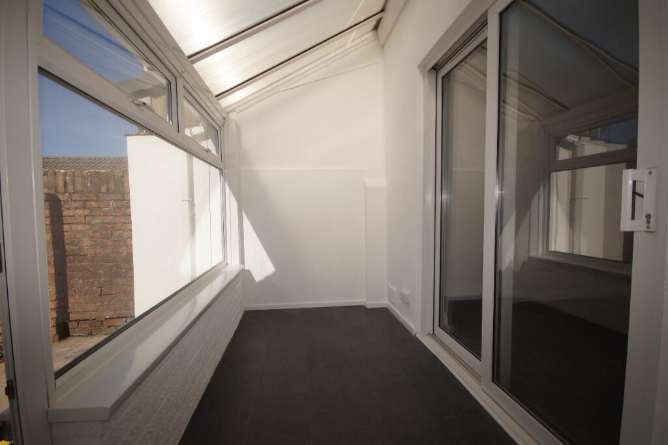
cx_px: 334
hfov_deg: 100.4
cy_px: 222
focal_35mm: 15
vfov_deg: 77.3
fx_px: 278
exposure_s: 1/1250
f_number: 4
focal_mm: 10
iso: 100
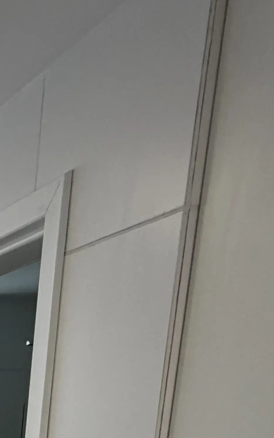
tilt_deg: -10.6
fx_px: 681
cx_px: -352
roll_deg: +0.9
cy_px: 575
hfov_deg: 15.2
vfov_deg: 28.8
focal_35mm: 57
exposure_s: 1/121
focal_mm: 2.22
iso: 160
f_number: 2.2
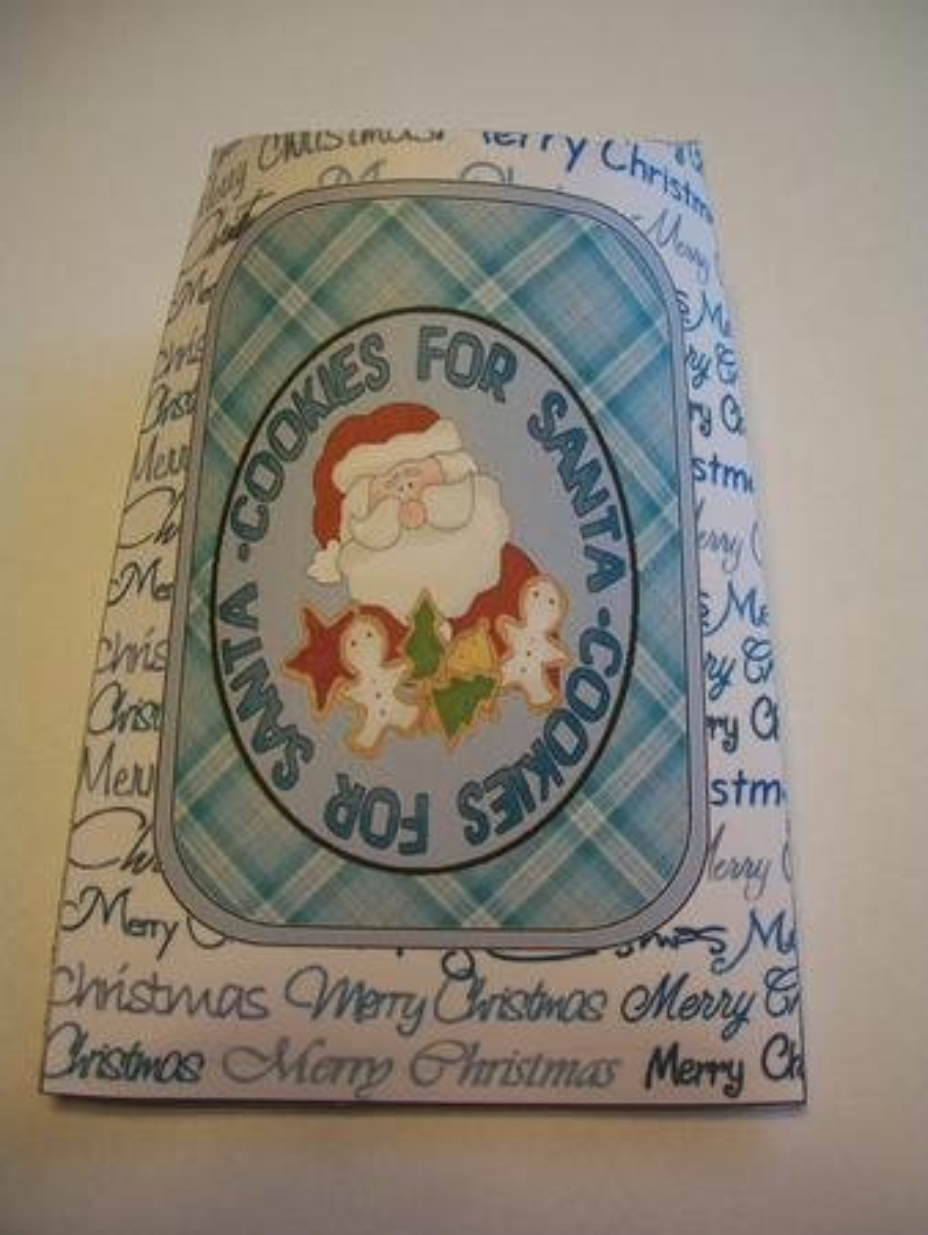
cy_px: 618
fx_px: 1250
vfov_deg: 52.6
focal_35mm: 35
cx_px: 464
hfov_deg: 40.7
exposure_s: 1/60
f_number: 3.1
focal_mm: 6.3
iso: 80
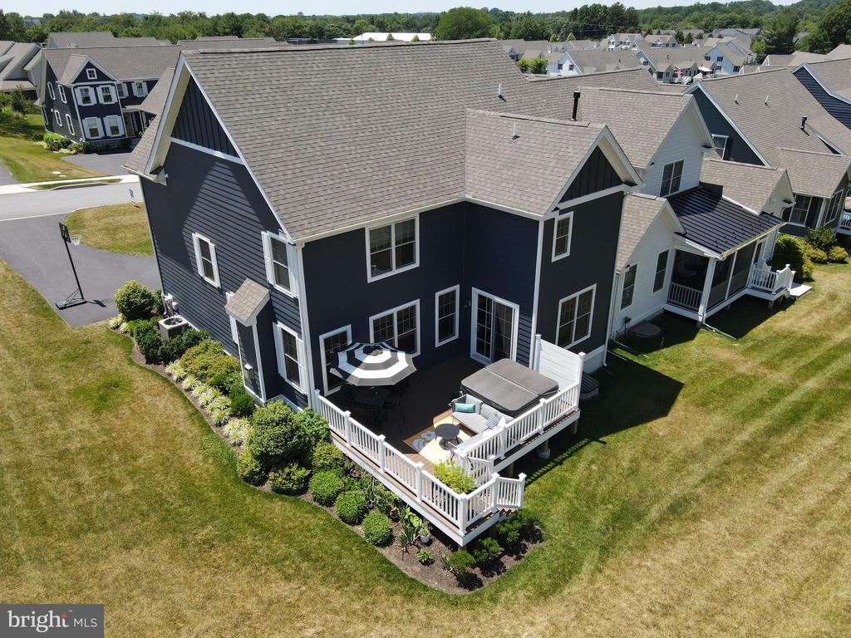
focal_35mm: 24
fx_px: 590
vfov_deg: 56.8
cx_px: 426
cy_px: 319
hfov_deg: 71.6
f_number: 2.8
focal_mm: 4.5
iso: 100
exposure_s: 1/400
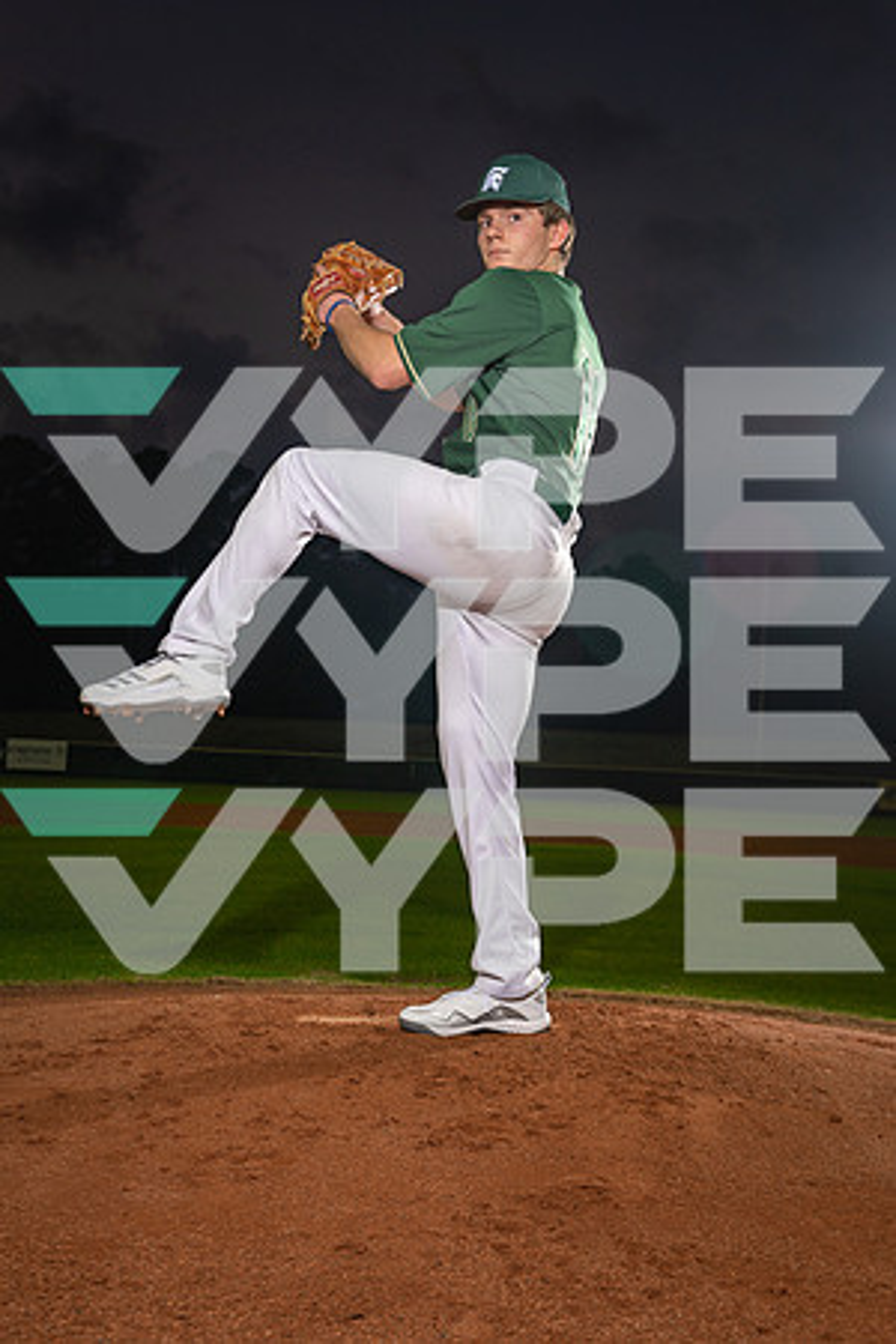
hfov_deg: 29.9
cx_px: 448
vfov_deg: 43.6
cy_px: 672
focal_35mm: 45
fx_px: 1680
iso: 200
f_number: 5
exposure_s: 1/250
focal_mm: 45
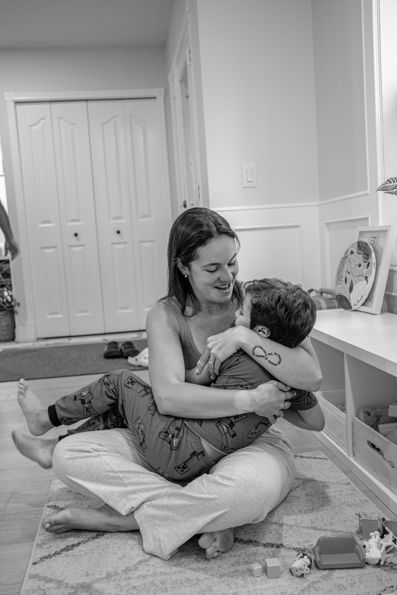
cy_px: 298
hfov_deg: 37.9
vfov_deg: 54.4
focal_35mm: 35
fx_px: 579
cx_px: 198
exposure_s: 1/100
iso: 1600
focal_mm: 35
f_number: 4
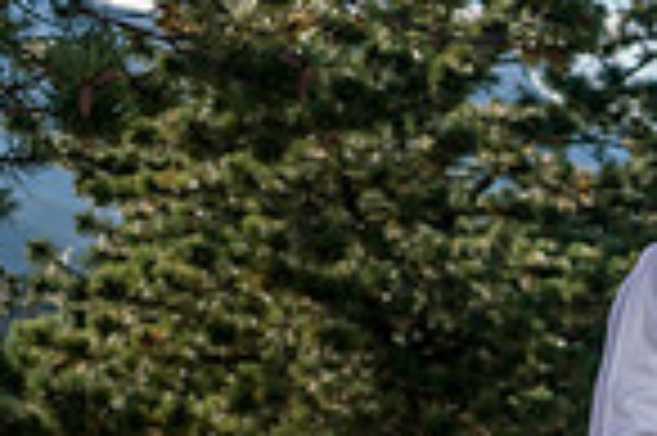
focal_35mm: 139
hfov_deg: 13.3
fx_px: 2534
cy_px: 641
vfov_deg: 9.6
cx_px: 1197
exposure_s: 1/2500
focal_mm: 35
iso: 160
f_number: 3.5
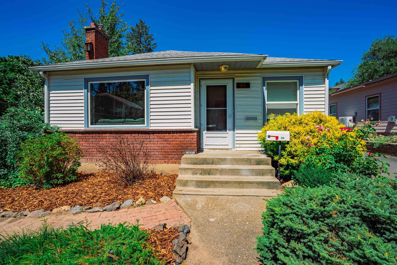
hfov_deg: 96.7
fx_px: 177
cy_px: 132
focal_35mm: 16
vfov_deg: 73.8
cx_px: 198
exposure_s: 1/8000
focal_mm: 16
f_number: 8
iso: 400
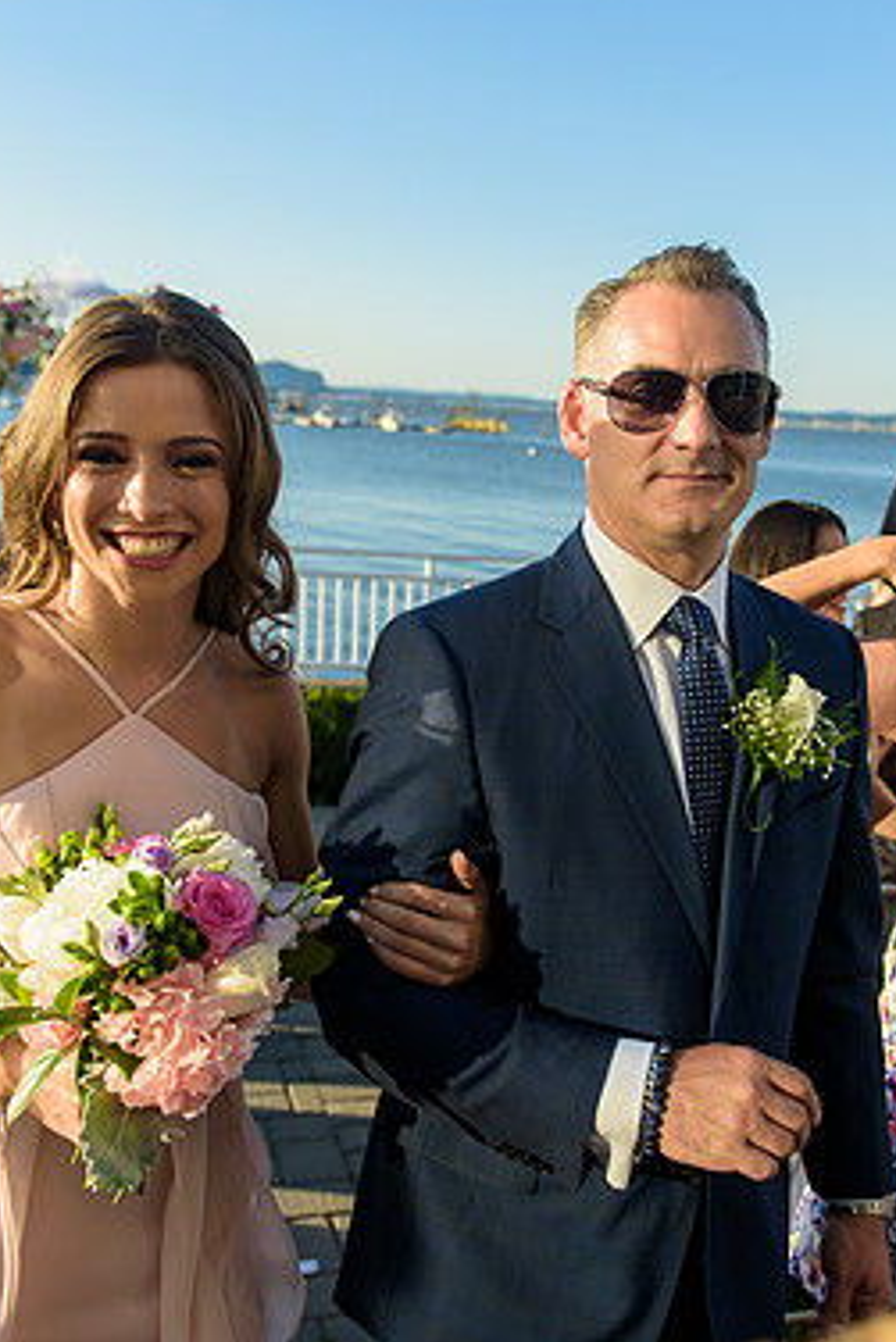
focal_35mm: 37
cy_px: 666
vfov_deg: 51.9
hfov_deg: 35.8
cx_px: 546
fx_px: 1380
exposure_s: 1/1600
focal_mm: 24
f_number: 3.2
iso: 200
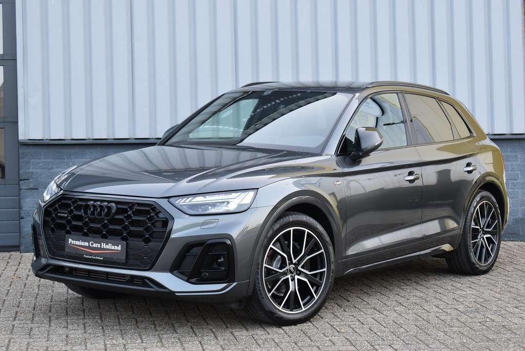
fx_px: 1051
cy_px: 176
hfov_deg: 28.1
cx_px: 262
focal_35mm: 72
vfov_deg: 19.0
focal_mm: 48
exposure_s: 1/160
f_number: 6.3
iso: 400
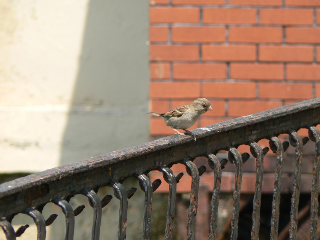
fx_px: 3994
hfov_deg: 4.6
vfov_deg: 3.4
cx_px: 160
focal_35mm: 432
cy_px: 120
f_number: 5.6
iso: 80
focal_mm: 72
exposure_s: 1/250
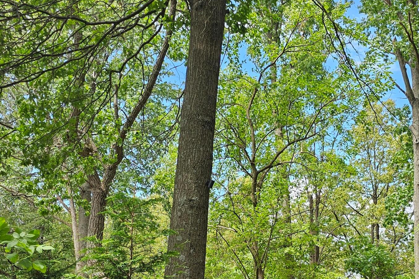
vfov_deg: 24.8
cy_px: 250
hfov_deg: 37.2
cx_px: 276
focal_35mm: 53
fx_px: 617
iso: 12
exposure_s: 1/180
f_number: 1.7
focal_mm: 6.3
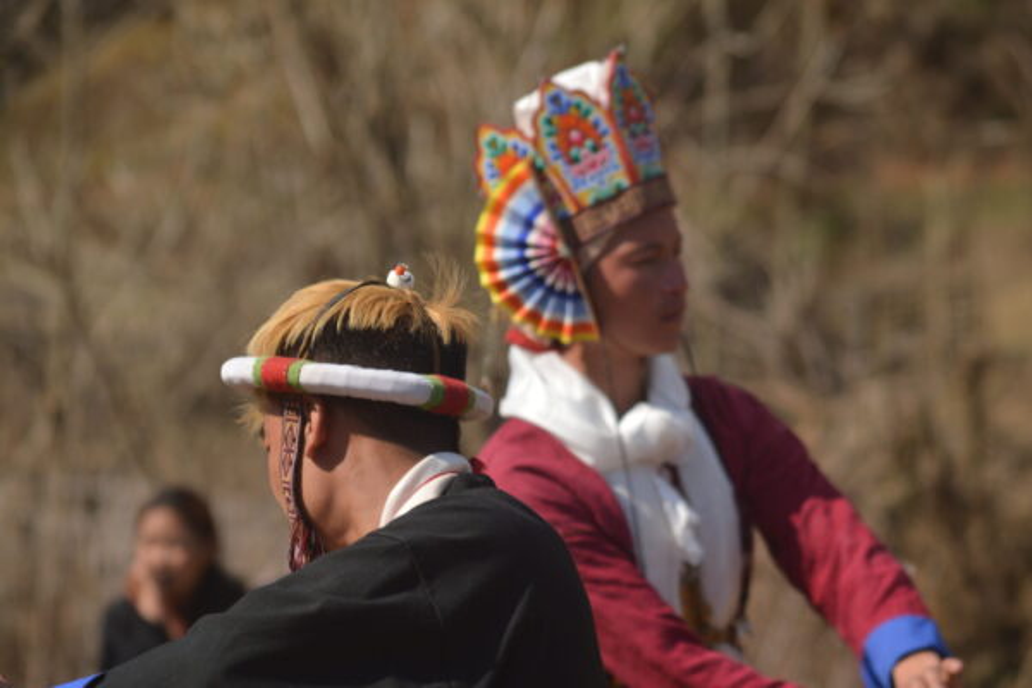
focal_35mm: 300
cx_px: 516
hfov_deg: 6.9
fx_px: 8599
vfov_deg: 4.6
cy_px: 344
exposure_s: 1/400
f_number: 7.1
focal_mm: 200
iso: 100
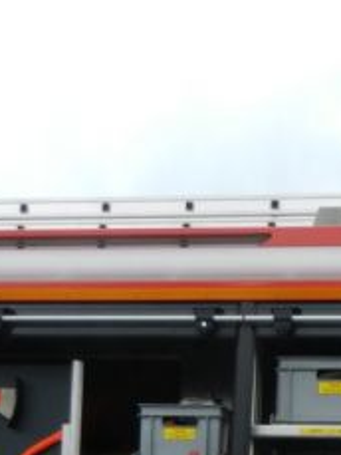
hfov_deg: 18.5
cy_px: 564
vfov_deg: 23.2
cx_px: 400
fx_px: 997
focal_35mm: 76
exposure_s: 1/400
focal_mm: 5.1
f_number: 3.6
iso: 160
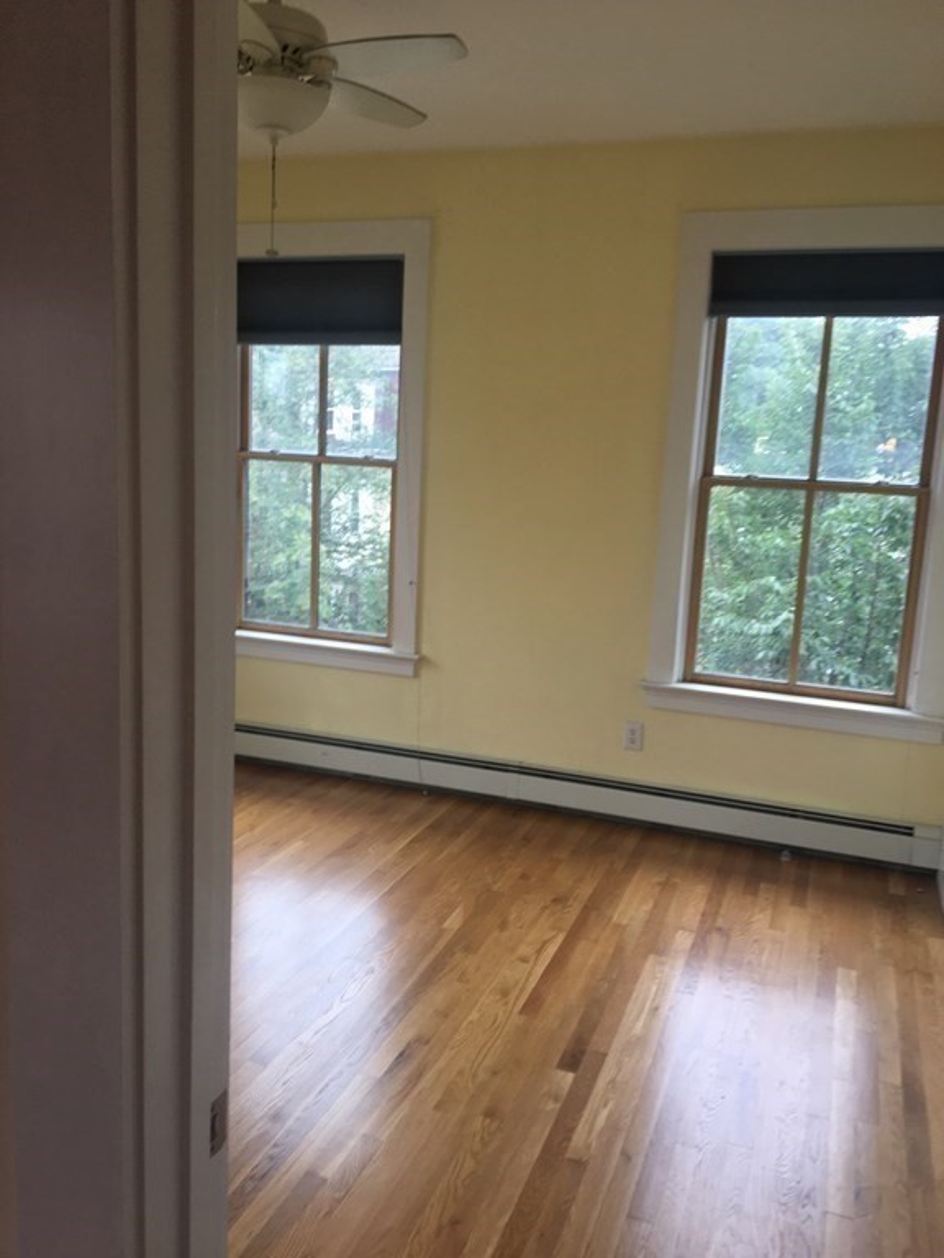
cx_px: 472
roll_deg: -2.7
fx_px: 1054
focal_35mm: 29
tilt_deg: -11.1
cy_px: 629
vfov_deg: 61.7
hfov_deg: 48.2
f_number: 2.2
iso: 32
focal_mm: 4.15
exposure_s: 1/60
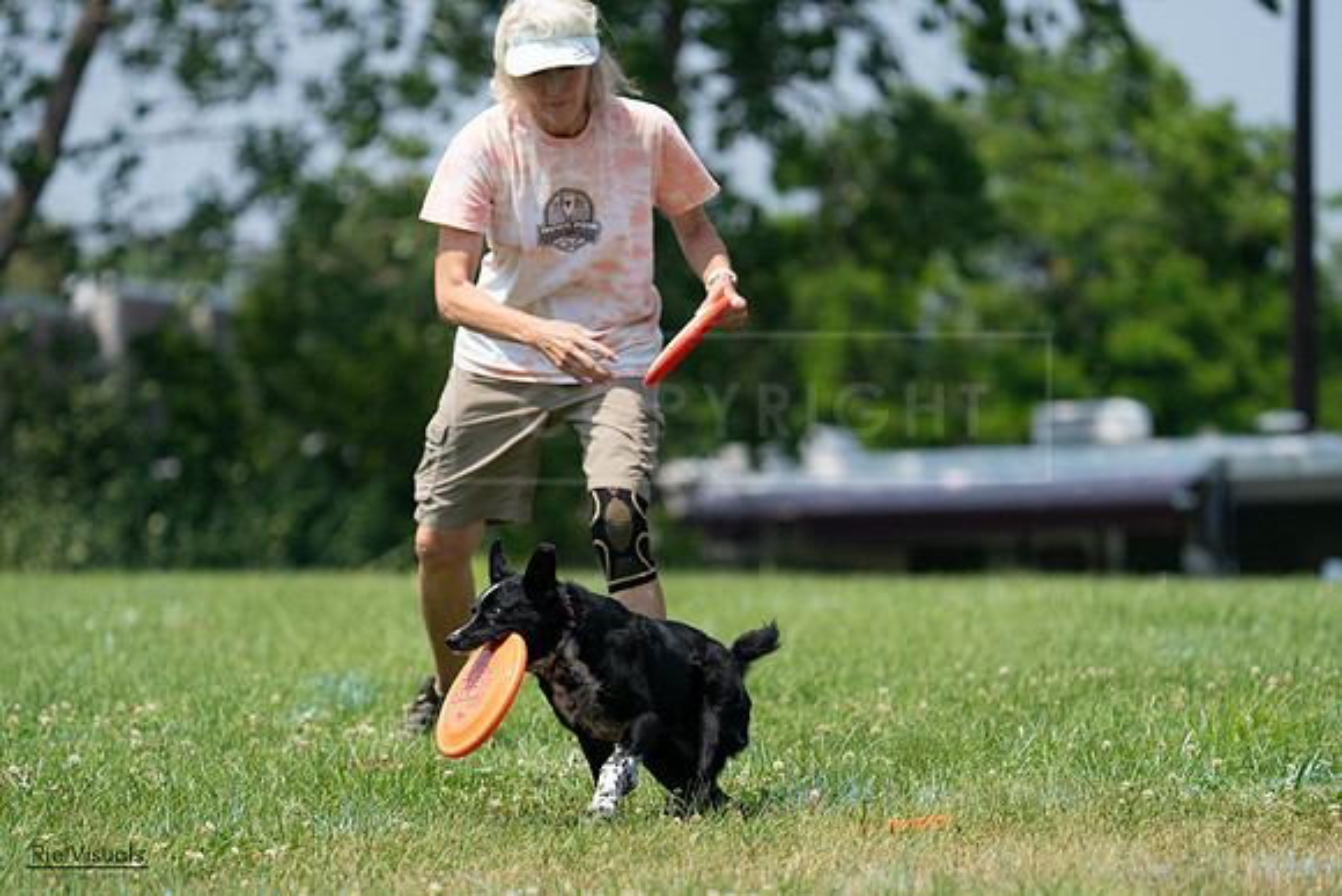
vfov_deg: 4.8
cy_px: 448
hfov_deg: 7.3
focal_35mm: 284
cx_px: 671
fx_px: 10589
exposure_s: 1/4000
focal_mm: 284
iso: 1000
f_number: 5.6
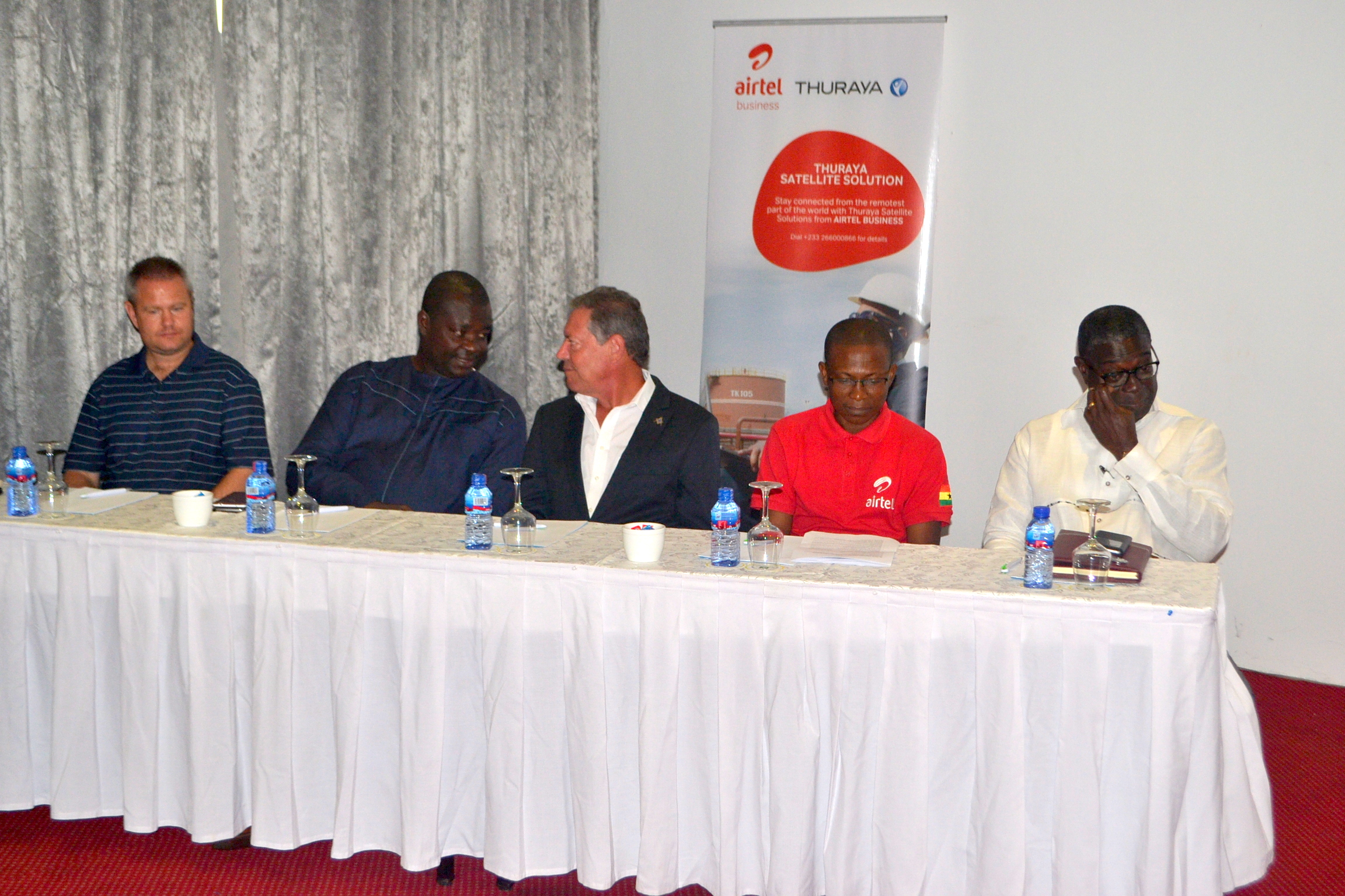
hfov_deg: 38.9
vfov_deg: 26.5
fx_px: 1905
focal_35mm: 51
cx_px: 672
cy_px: 448
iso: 400
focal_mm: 34
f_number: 5
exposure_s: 1/60
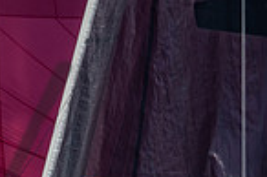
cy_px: 417
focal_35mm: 491
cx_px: 252
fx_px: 3637
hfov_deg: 4.2
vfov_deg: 2.8
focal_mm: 70
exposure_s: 1/640
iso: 160
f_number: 6.3
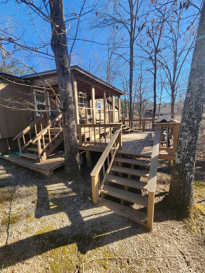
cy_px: 136
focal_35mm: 13
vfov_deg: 106.2
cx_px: 102
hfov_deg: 89.9
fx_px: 103
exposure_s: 1/497
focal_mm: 2.2
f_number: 2.2
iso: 50
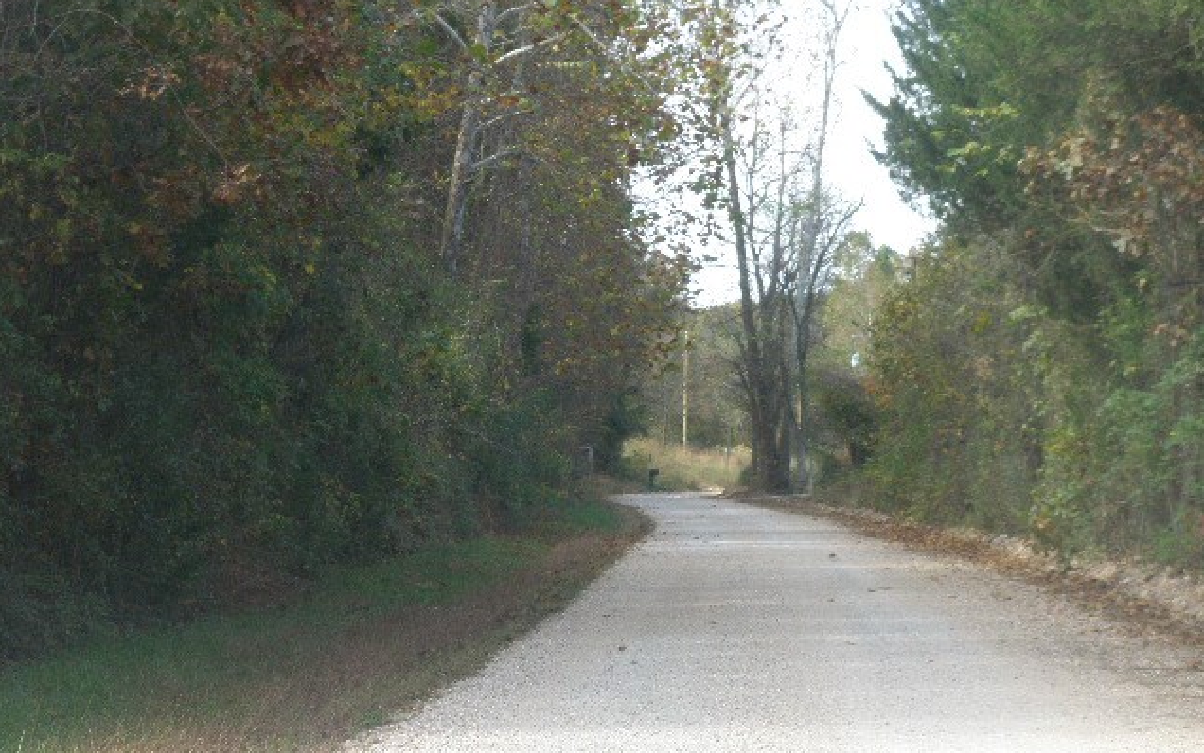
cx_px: 602
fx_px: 4234
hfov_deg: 16.2
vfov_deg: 10.2
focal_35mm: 129
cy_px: 394
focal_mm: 21
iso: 125
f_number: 5.3
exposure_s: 1/125
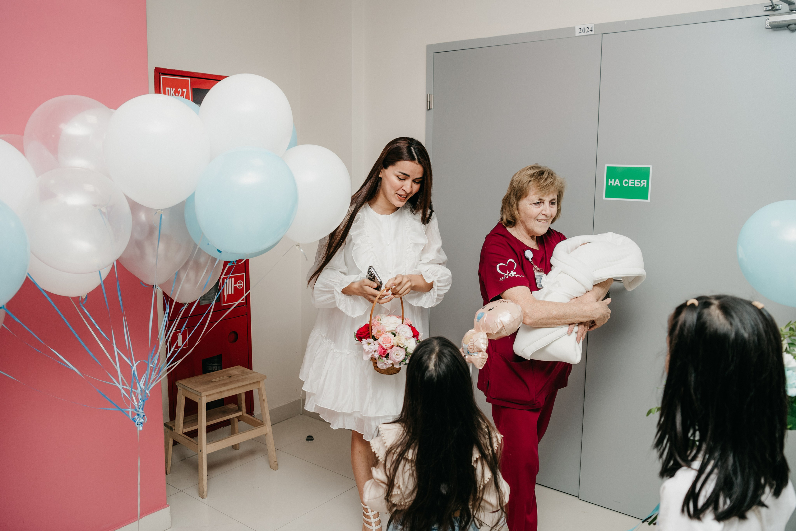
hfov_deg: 60.7
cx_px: 398
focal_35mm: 31
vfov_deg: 42.6
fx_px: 680
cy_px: 266
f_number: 4
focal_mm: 29
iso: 160
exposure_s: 1/160
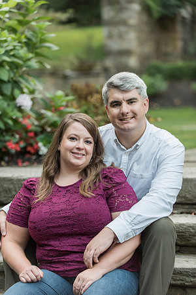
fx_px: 833
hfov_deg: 13.4
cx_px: 98
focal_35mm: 102
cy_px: 148
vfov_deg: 20.0
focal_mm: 102
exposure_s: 1/320
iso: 800
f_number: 3.2
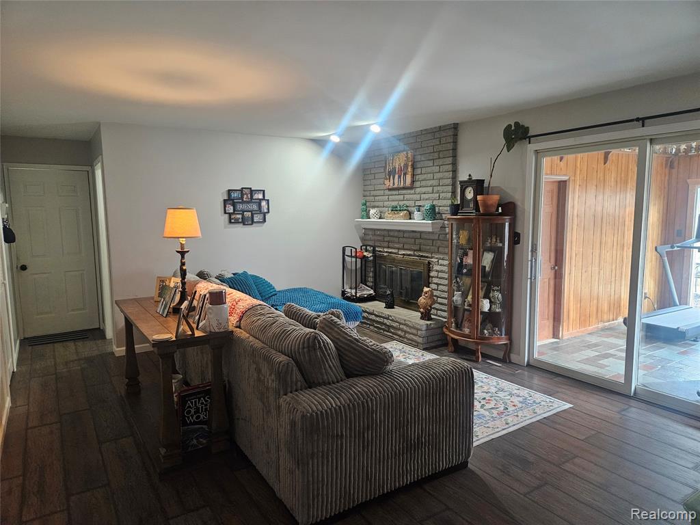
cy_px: 262
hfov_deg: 73.9
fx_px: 465
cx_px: 350
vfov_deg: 58.9
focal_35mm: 23
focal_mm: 5.4
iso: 640
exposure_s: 1/60
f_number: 1.8
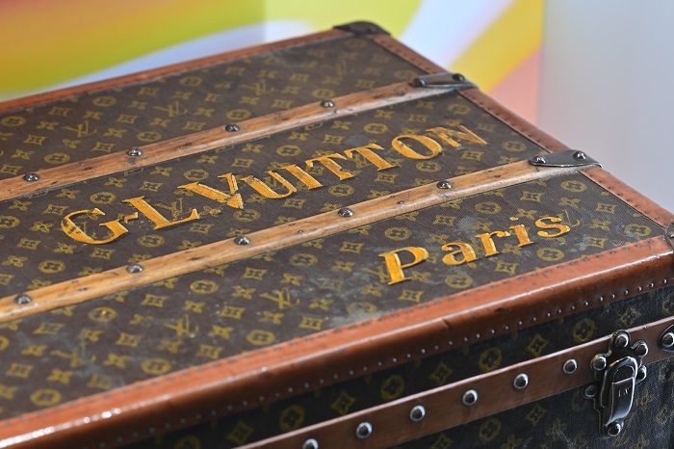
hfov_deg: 16.1
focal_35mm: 127
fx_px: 2376
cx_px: 337
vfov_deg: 10.8
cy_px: 224
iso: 500
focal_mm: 85
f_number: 3.2
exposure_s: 1/40
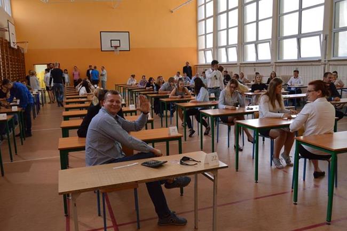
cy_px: 116
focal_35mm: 30
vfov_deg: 43.5
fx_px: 289
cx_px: 174
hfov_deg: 62.0
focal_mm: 20
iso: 400
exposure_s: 1/100
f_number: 5
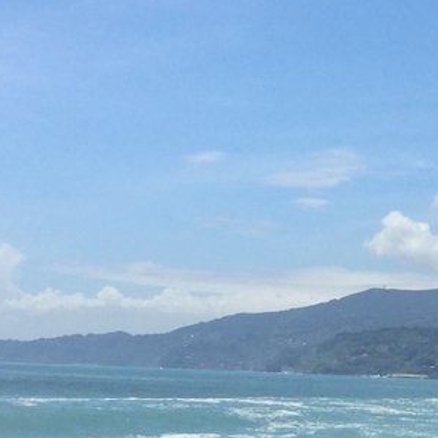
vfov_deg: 15.6
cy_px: 407
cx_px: 322
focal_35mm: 110
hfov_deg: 15.8
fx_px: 1575
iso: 25
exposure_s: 1/2262
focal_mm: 3.3
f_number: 2.4
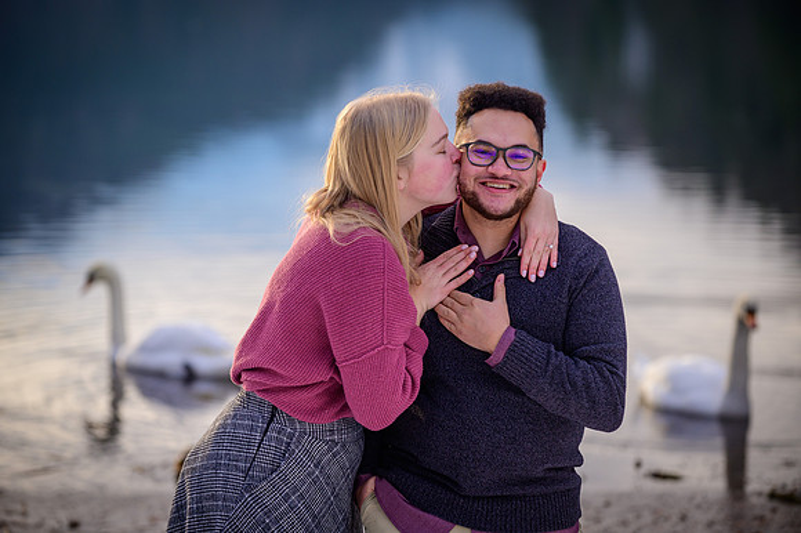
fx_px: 3335
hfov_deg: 13.7
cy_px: 266
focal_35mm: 150
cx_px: 400
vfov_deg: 9.1
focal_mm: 150
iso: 250
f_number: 4
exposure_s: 1/500
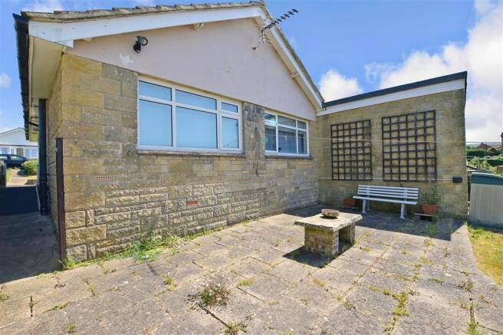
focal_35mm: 15
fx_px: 210
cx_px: 252
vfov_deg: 77.3
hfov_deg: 100.4
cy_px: 168
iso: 640
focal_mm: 10
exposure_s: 1/640
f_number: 13
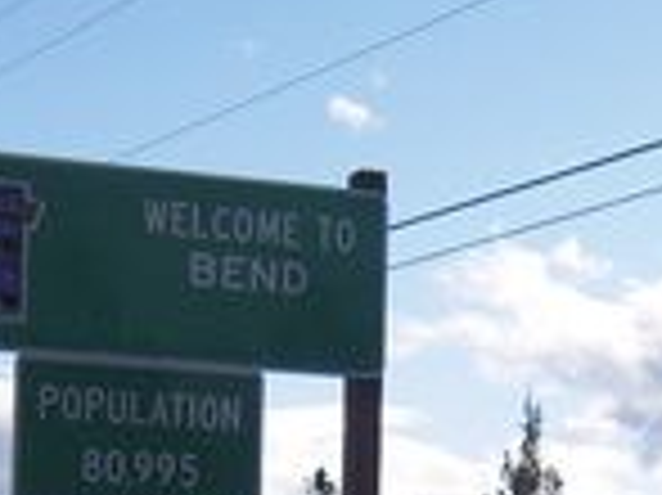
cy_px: 598
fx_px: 2637
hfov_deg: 14.3
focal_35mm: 138
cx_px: 372
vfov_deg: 10.5
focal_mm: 5
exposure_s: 1/500
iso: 100
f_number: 5.4
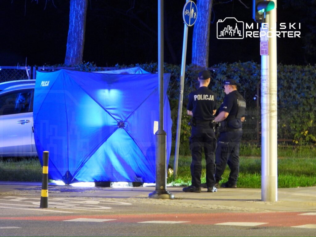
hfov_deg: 9.2
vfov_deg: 6.9
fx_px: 1963
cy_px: 118
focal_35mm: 215
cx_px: 158
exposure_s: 1/1.6
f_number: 4.5
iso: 800
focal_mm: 38.6
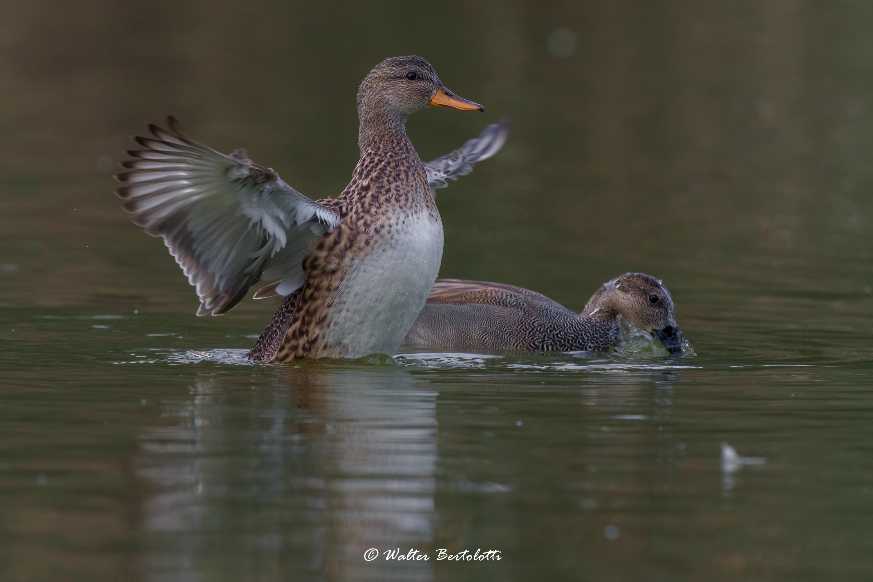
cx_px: 436
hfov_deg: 1.7
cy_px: 291
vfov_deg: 1.1
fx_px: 29098
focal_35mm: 1200
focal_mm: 800
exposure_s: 1/1600
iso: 3200
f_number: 9
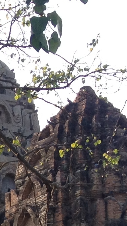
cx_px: -298
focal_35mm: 185
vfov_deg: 11.0
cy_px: 381
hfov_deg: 5.9
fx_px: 1109
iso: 50
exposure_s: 1/642
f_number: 2.4
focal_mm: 4.28
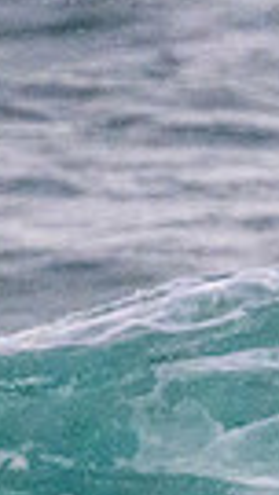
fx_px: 44373
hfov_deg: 0.4
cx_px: 753
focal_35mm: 3376
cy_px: 547
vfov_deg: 0.6
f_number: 11
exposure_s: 1/2000
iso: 7200
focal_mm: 600
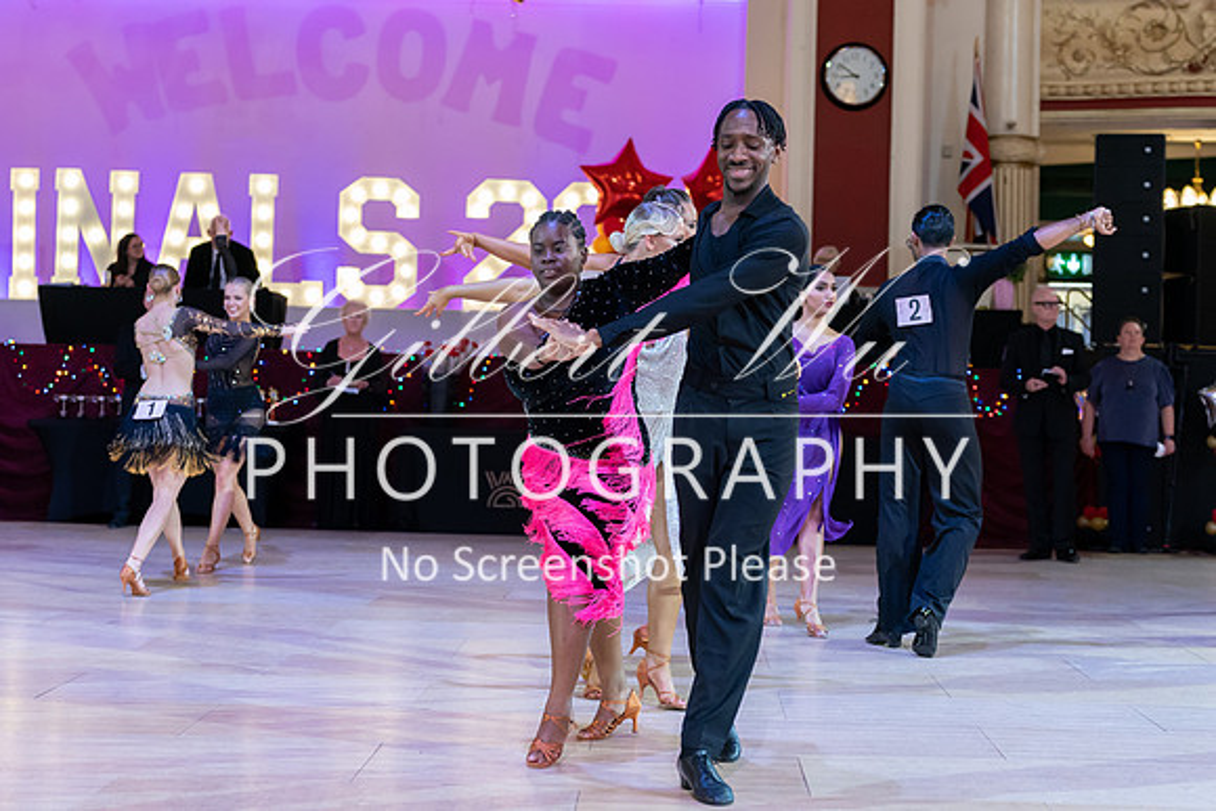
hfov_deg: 35.1
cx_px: 625
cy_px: 350
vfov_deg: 23.8
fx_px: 1922
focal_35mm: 57
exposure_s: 1/500
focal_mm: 50
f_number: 2.8
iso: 4000
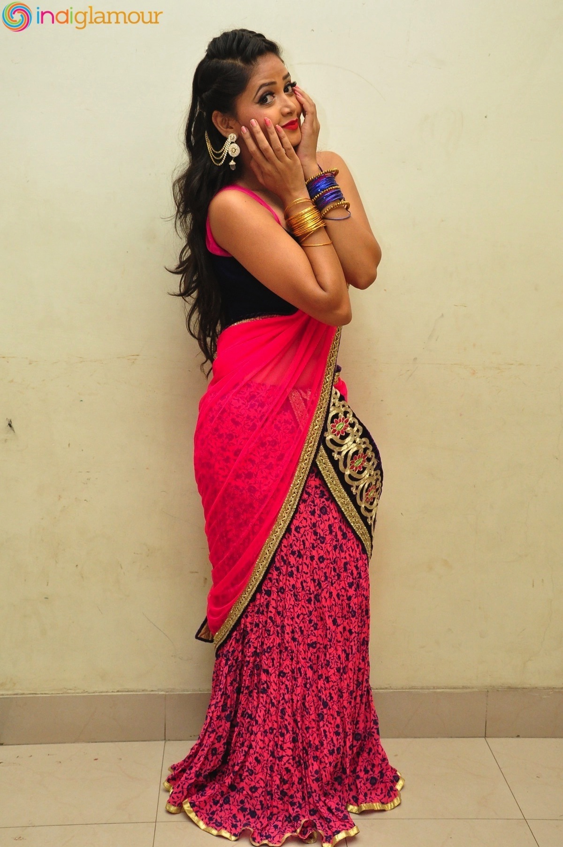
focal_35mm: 45
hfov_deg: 29.8
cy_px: 424
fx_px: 1058
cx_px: 282
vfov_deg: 43.7
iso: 1600
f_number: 7.1
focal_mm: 30
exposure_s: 1/125
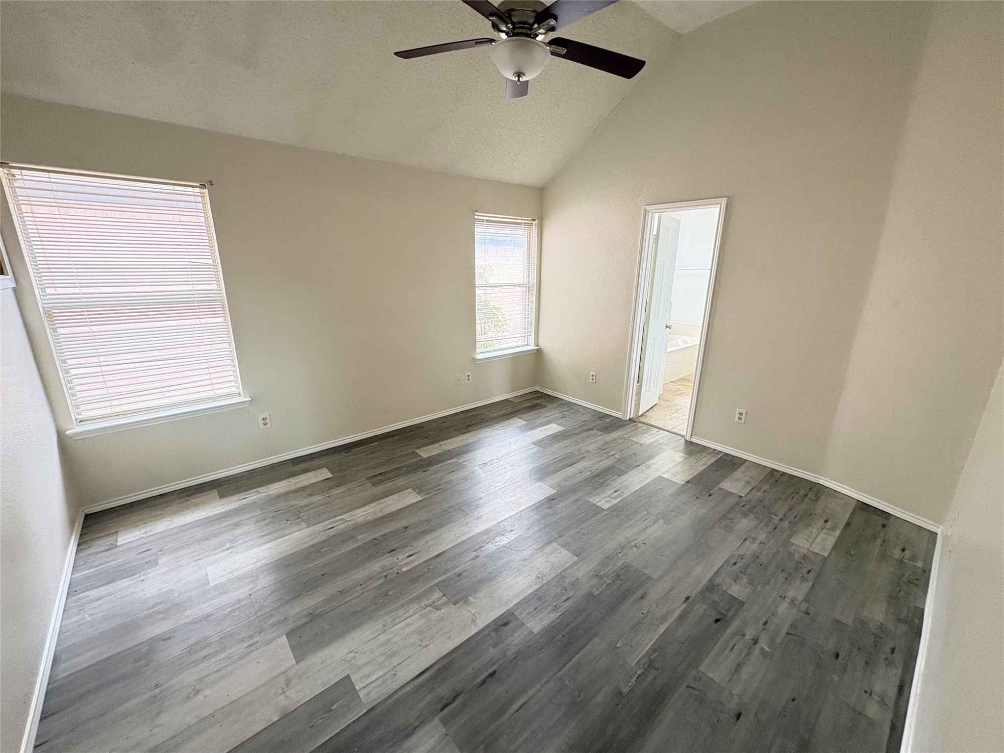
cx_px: 502
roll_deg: -0.4
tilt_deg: -16.3
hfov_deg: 102.1
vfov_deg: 85.7
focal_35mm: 14
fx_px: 406
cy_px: 376
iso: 400
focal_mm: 2.22
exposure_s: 1/60
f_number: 2.2
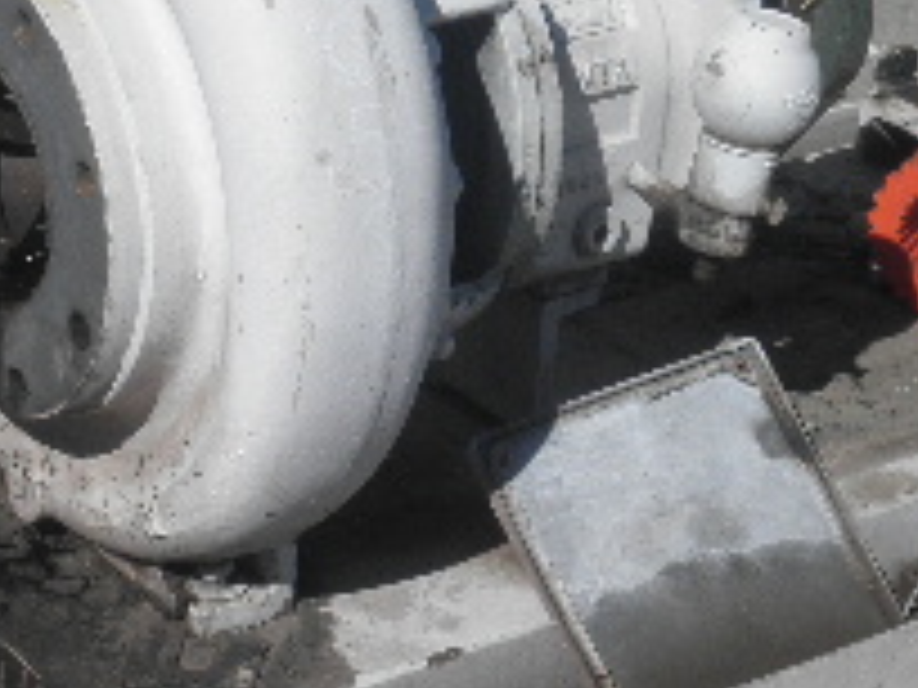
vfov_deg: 10.7
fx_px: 3660
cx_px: 554
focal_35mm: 138
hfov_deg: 14.3
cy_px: 306
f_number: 9.6
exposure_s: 1/250
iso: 64
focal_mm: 7.9
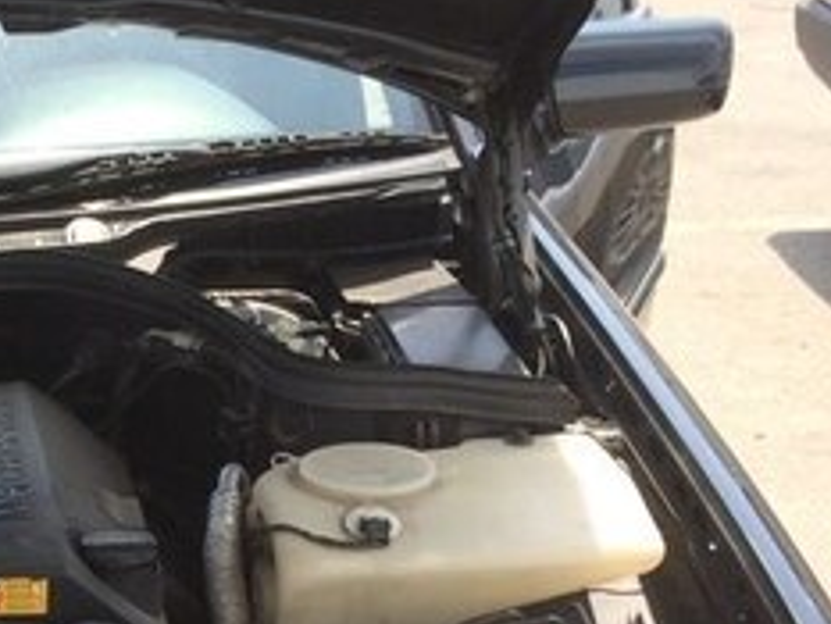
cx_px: -157
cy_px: 772
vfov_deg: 17.1
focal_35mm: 82
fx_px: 1970
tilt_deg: -31.0
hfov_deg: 22.1
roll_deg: +0.1
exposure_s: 1/720
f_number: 2.2
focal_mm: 4.15
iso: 32
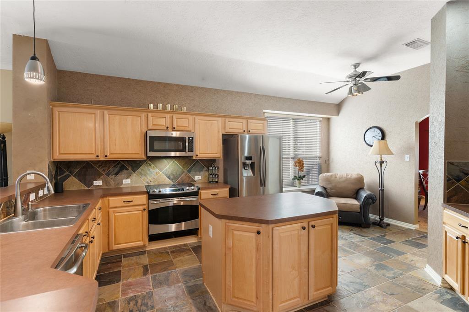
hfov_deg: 93.3
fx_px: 221
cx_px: 234
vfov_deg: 70.4
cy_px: 156
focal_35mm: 17
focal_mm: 17
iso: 100
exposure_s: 1.6
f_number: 7.1
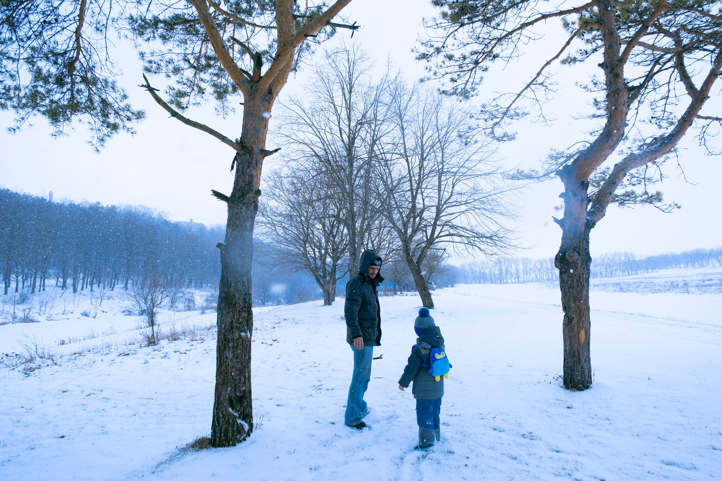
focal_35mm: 24
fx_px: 481
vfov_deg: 53.1
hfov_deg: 73.7
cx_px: 361
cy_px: 240
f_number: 4.5
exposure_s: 1/1000
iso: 160
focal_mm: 16
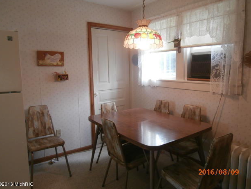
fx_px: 181
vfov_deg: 54.9
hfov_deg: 69.4
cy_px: 94
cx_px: 126
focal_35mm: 25
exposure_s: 1/30
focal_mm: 4.2
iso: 160
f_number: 3
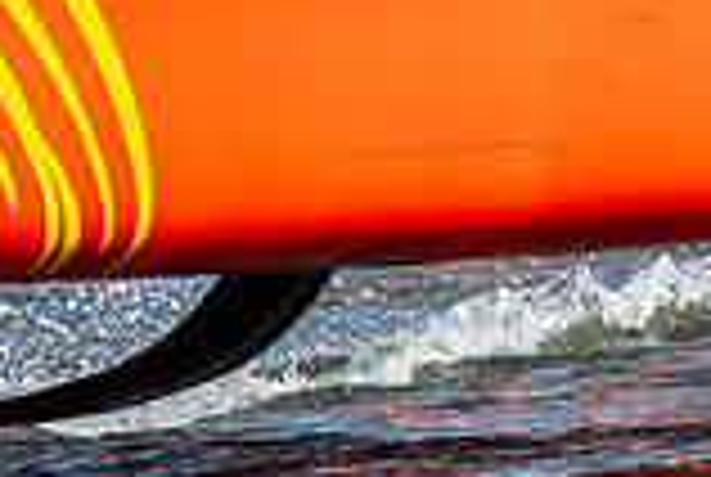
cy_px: -295
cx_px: 1260
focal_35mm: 2306
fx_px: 45629
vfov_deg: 0.6
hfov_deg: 0.9
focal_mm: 420
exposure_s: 1/2000
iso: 500
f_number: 5.6
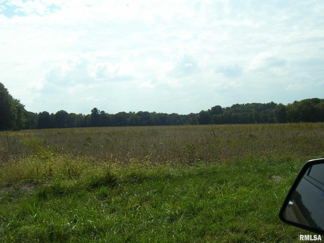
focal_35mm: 34
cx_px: 162
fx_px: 318
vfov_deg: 41.8
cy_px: 122
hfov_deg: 54.0
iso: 80
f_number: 4.8
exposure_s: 1/1000
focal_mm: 5.6
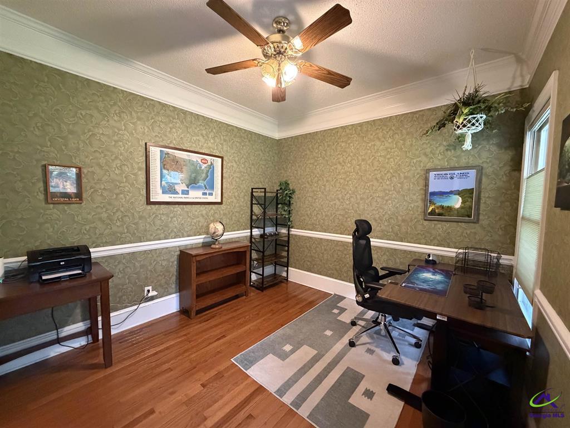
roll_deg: -1.2
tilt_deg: -3.4
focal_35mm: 14
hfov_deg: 102.1
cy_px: 214
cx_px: 285
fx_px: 231
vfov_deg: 85.7
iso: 1000
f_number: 2.2
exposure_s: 1/60
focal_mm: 2.22
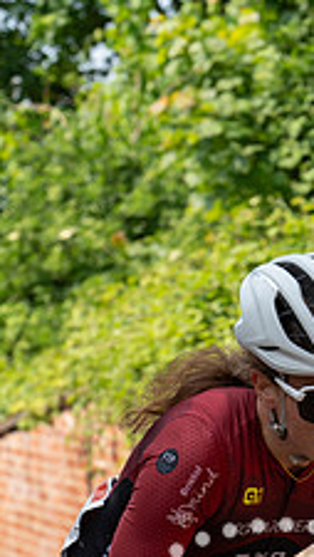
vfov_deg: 13.9
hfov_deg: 7.9
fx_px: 2259
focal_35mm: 153
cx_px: 329
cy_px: 540
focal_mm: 73
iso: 200
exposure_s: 1/640
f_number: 5.6
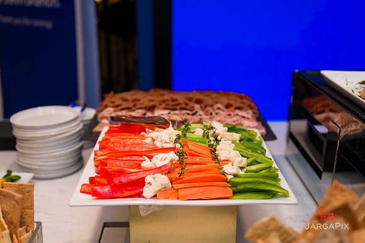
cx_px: 186
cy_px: 119
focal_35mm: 41
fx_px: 415
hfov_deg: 47.4
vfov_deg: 32.6
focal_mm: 38
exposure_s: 1/160
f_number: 3.2
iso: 400
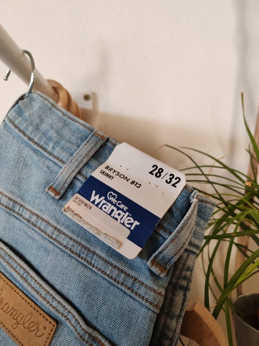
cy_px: 173
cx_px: 130
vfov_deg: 65.3
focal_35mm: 27
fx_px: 269
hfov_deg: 51.4
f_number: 1.9
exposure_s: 1/100
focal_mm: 6.12
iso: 1600
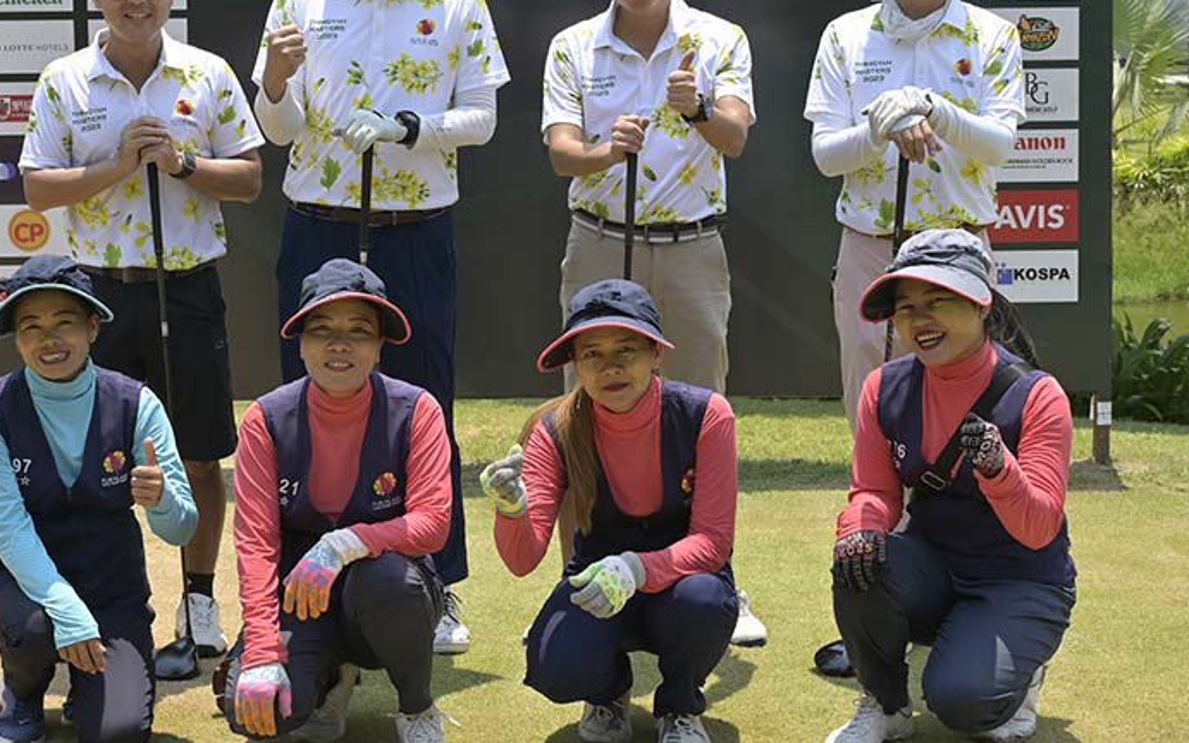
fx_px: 1880
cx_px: 554
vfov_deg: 22.3
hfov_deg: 35.1
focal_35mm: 58
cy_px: 307
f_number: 8
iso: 110
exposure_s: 1/250
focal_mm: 41
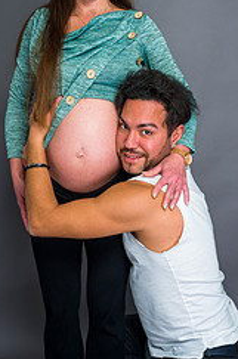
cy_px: 174
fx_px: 637
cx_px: 166
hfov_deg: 21.0
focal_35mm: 64
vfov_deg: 31.5
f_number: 6.3
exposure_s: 1/125
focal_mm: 34.5
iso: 200
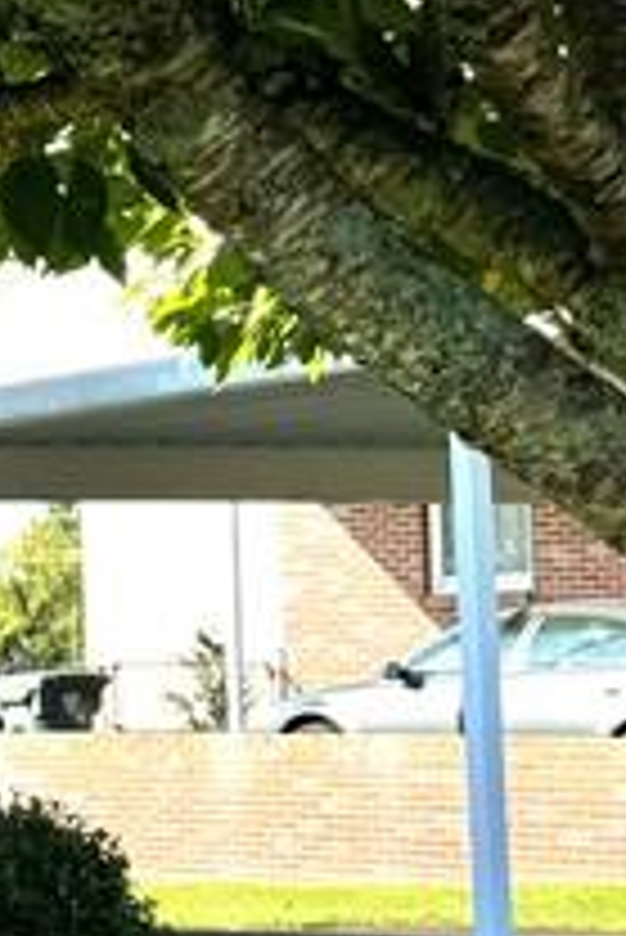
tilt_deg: +2.7
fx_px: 3203
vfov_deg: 16.6
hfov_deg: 8.2
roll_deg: +0.4
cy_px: 504
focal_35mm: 123
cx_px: -1608
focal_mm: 6.86
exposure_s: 1/1923
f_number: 1.78
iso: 80
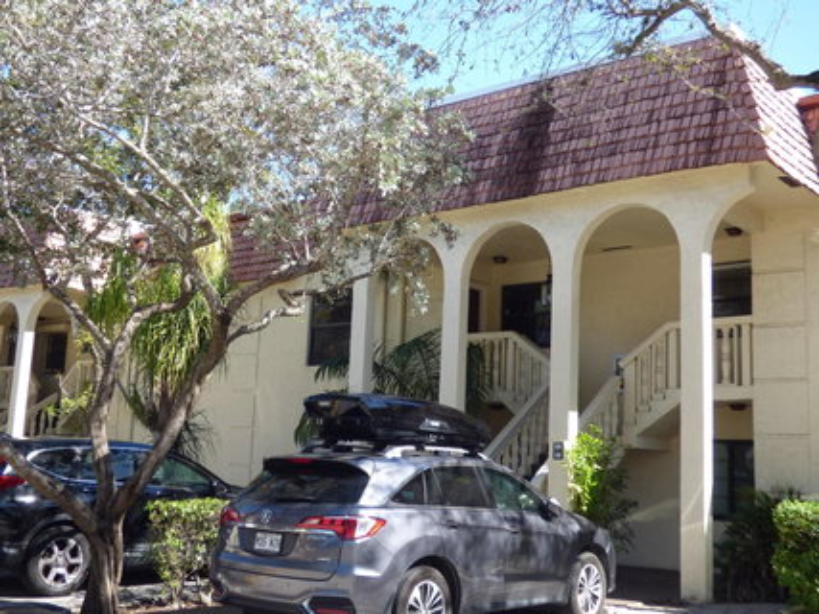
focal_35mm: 41
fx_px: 970
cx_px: 410
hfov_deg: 45.8
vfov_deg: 35.1
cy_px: 307
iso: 100
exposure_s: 1/250
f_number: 3.6
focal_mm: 7.07
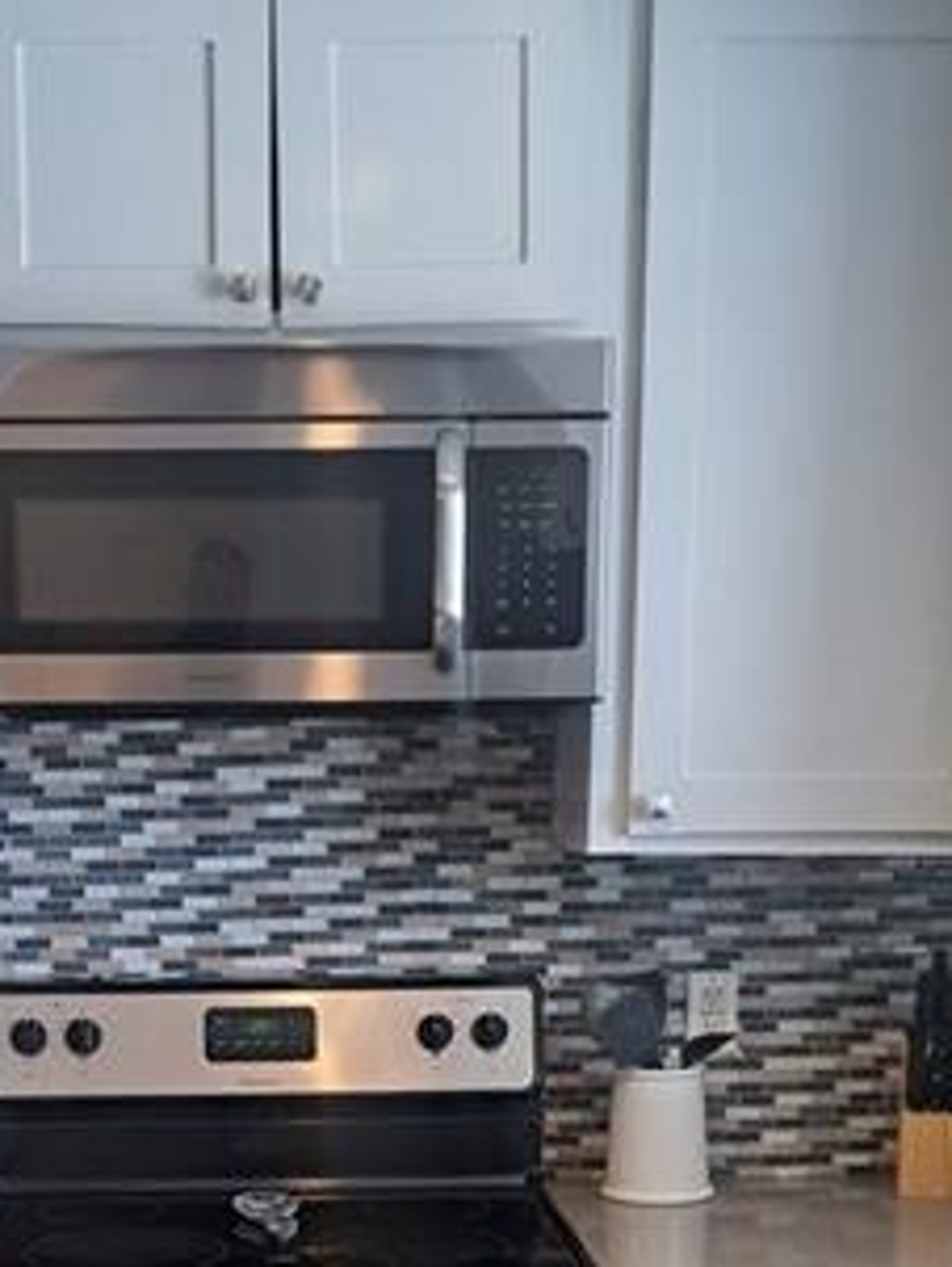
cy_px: 1204
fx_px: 2234
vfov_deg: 29.9
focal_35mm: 61
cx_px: 289
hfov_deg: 23.9
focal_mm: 5.23
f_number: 1.8
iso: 125
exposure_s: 1/60
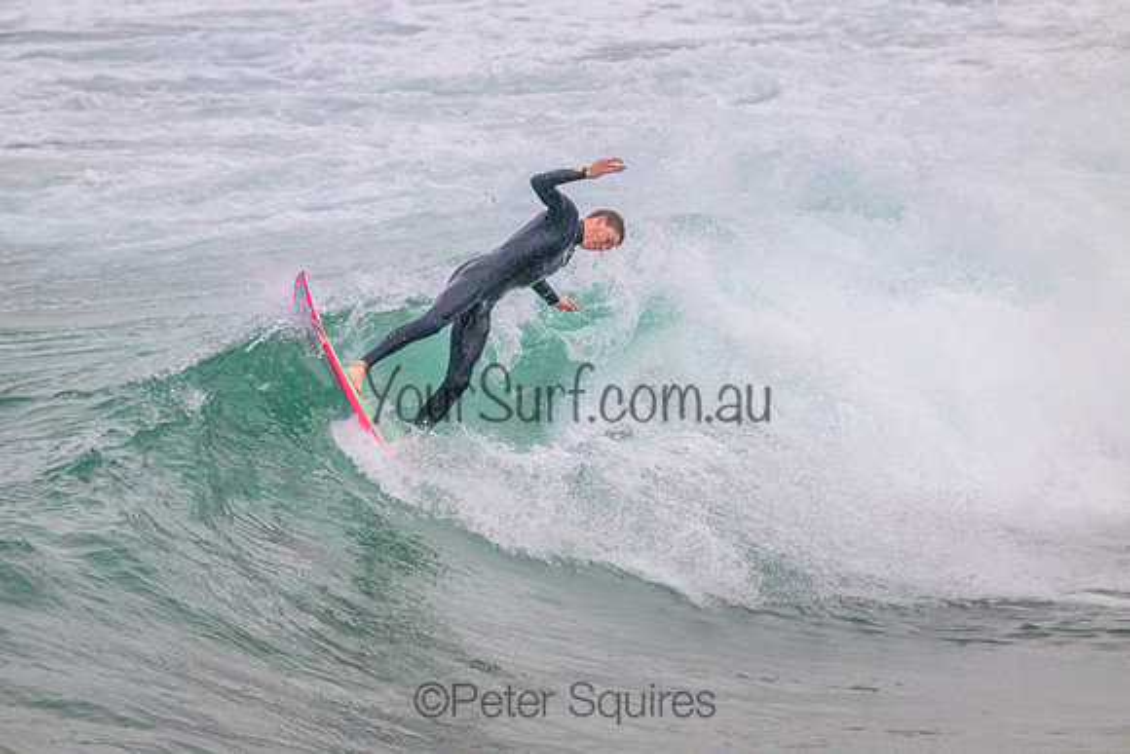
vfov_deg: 1.7
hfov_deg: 2.6
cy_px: 377
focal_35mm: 800
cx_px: 565
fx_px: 25116
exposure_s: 1/1250
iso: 7200
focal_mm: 800
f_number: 11
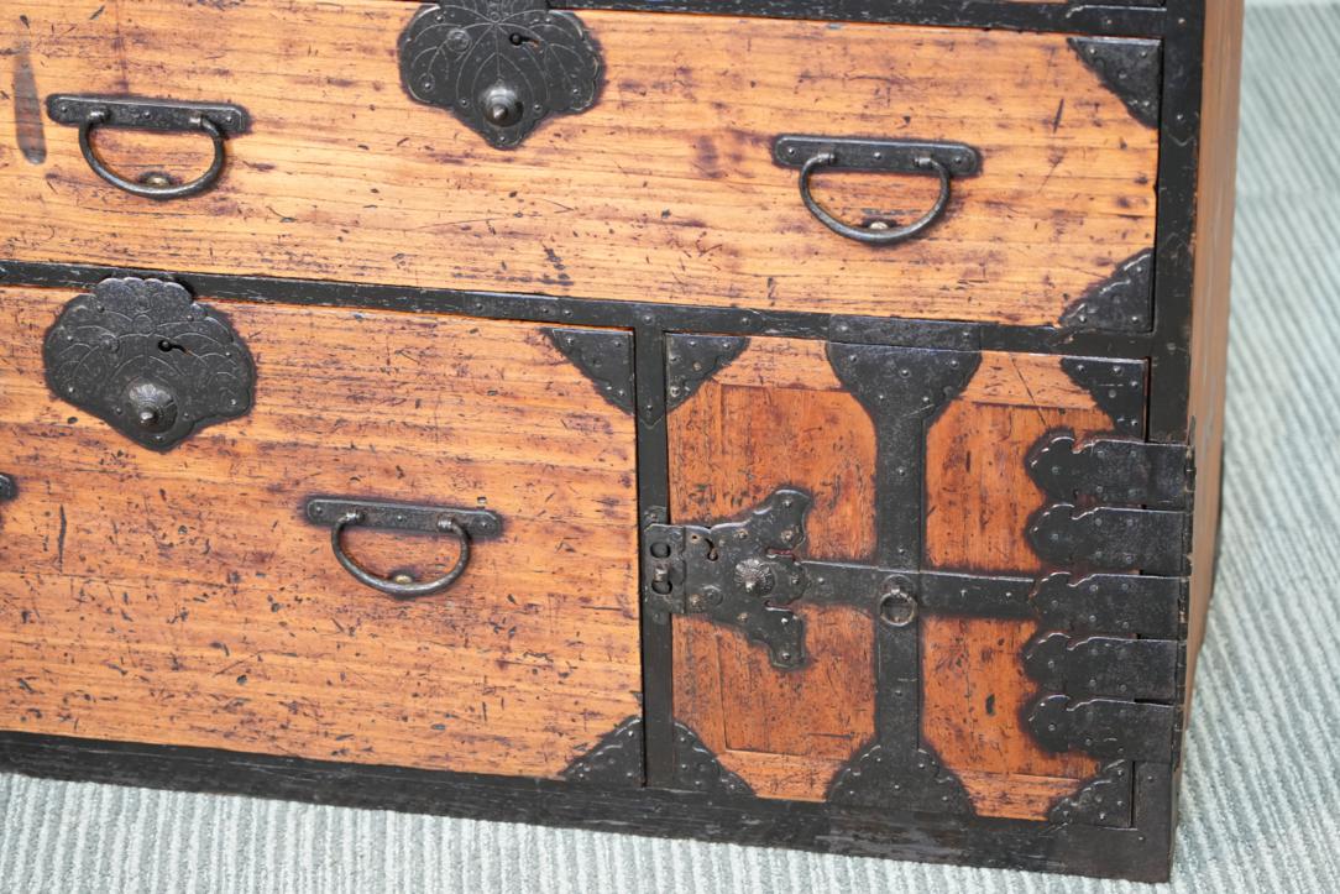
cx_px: 670
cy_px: 447
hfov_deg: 21.0
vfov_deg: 14.1
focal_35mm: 97
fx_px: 3611
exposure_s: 1/100
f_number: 4
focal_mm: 97
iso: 4000
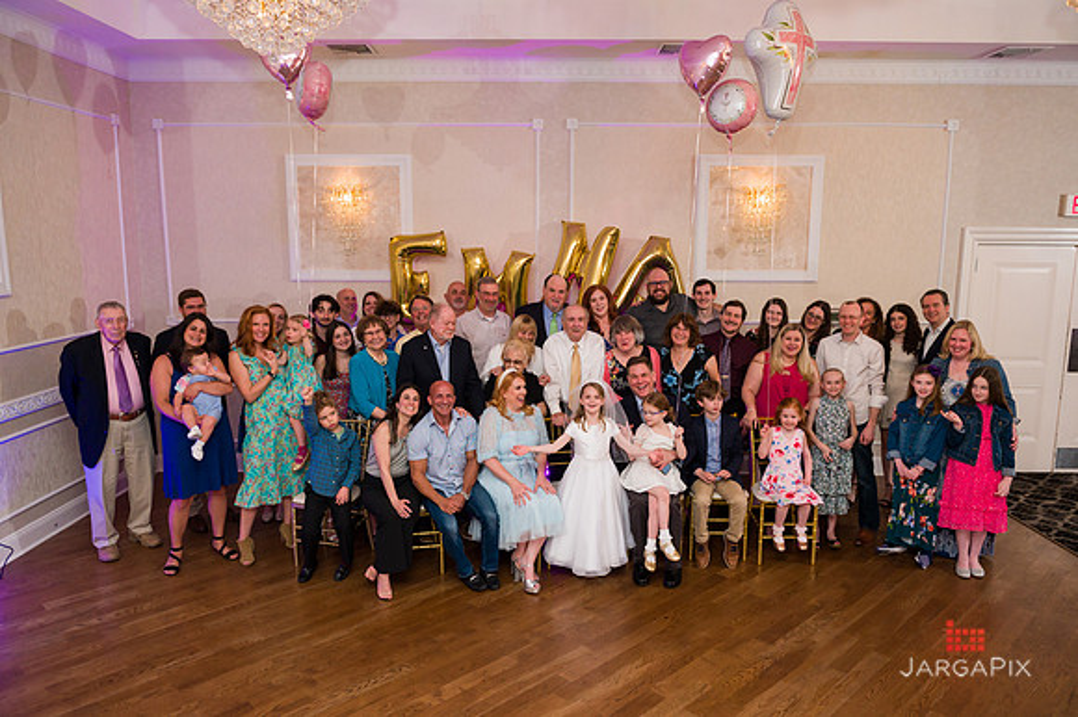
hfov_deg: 69.4
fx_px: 778
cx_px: 539
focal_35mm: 26
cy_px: 358
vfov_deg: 49.5
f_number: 5
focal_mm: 26
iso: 1250
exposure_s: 1/200
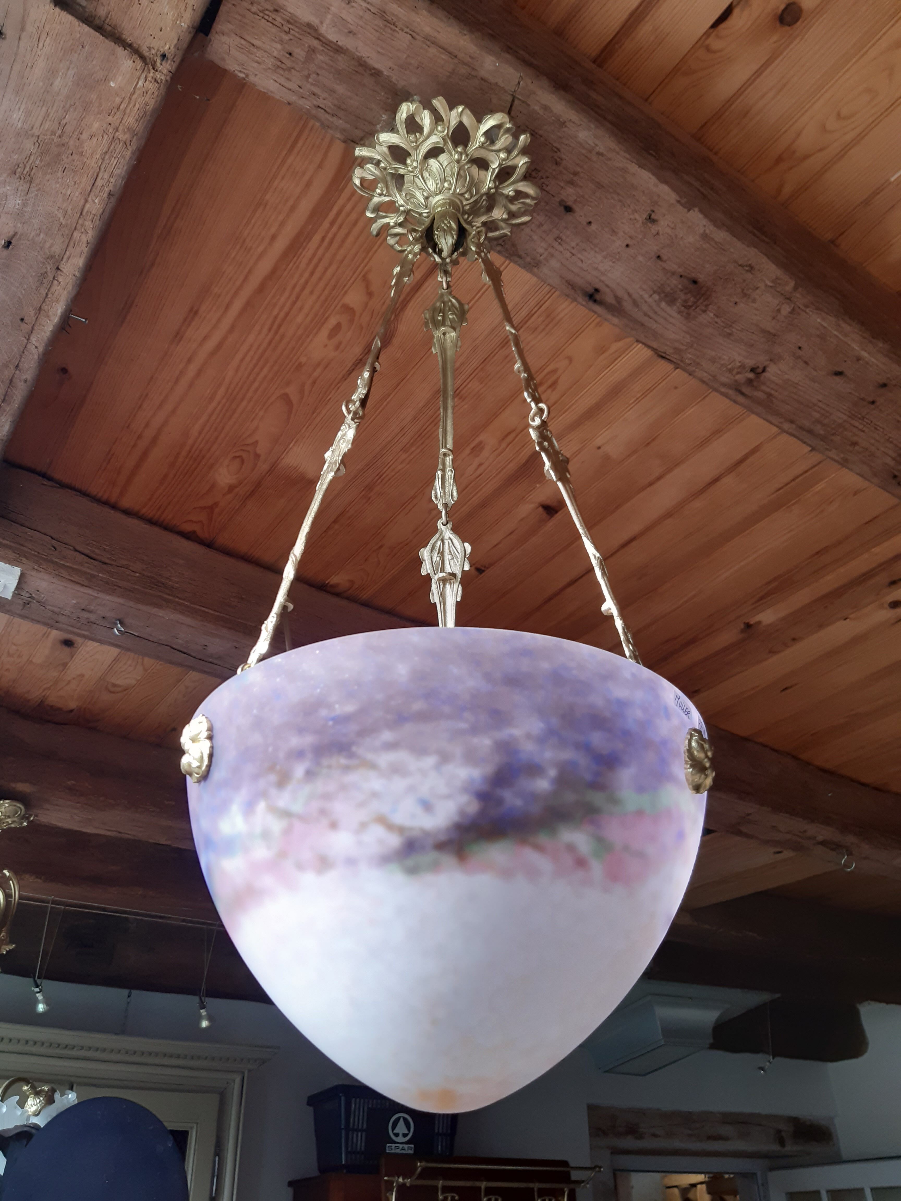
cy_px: 600
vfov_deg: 67.3
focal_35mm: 26
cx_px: 450
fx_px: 902
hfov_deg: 53.1
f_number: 1.7
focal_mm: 3.92
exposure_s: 1/50
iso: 100
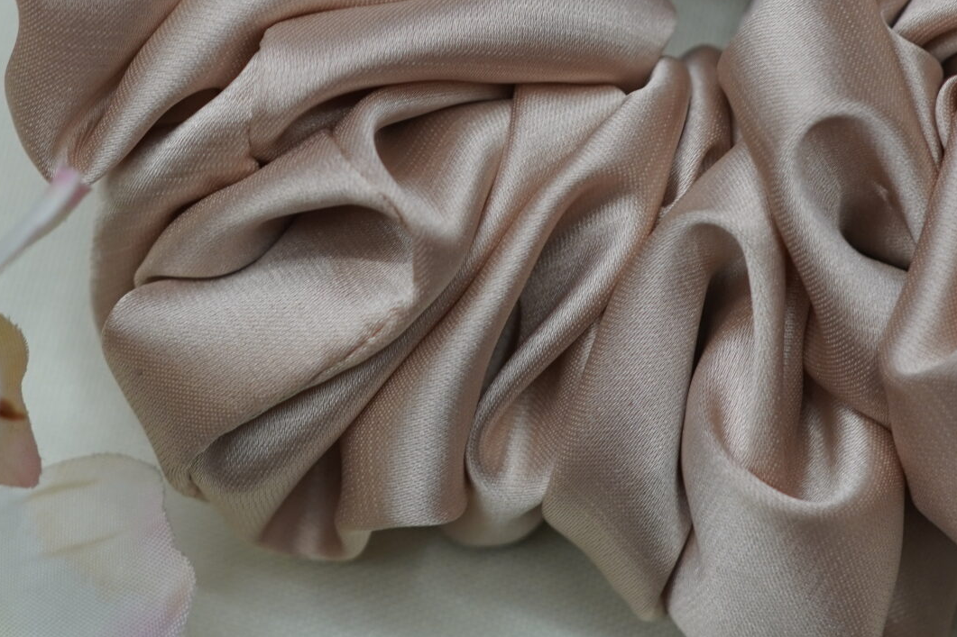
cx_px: 398
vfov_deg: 7.6
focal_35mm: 181
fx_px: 4811
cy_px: 17
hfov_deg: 11.4
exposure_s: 1/80
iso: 250
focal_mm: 50
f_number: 4
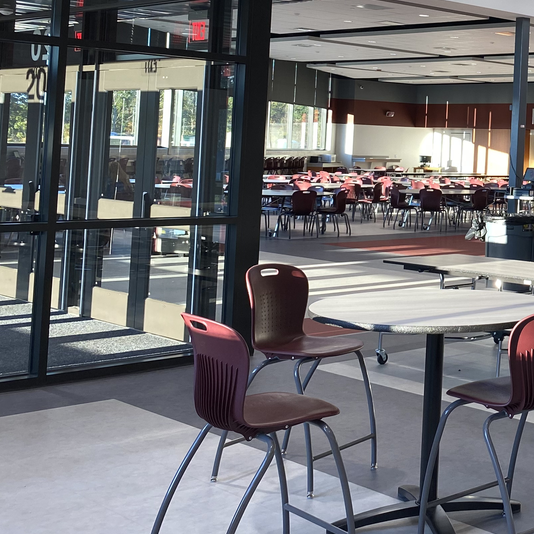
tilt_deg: +2.7
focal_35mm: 58
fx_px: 1012
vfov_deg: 28.8
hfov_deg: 26.0
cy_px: 94
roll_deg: -1.3
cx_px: 662
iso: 40
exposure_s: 1/123
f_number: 1.8
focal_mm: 4.25
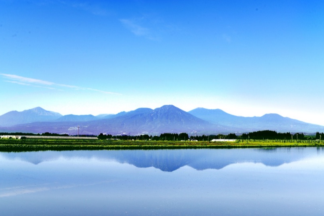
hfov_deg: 50.7
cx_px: 153
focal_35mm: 38
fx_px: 342
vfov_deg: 35.1
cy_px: 107
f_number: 11
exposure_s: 1/250
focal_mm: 34
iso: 100
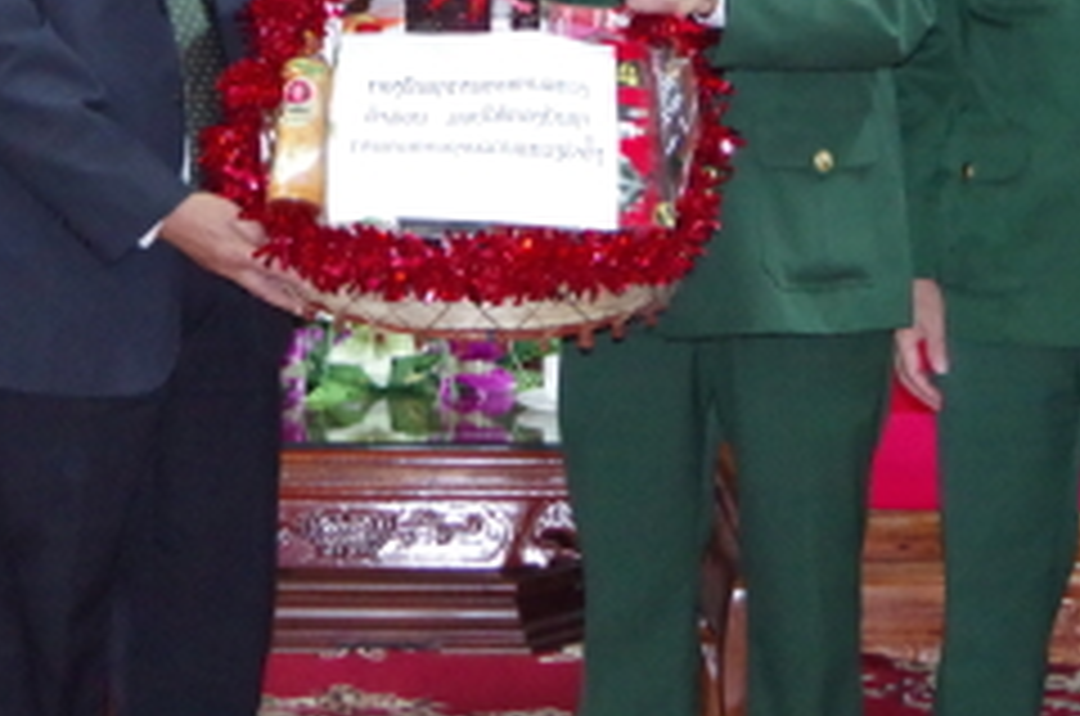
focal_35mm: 124
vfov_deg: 10.9
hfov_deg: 16.5
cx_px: 464
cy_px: -45
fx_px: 3713
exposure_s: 1/80
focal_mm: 36
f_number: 4.5
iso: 6400
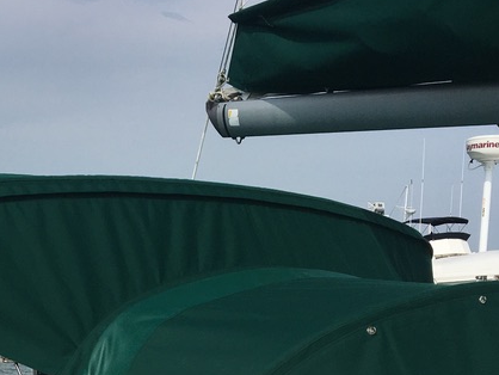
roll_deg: -1.4
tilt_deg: -9.5
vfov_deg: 19.6
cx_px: 148
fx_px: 1024
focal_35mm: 71
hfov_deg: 27.1
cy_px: 445
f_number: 2.2
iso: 25
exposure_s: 1/4274
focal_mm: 4.15
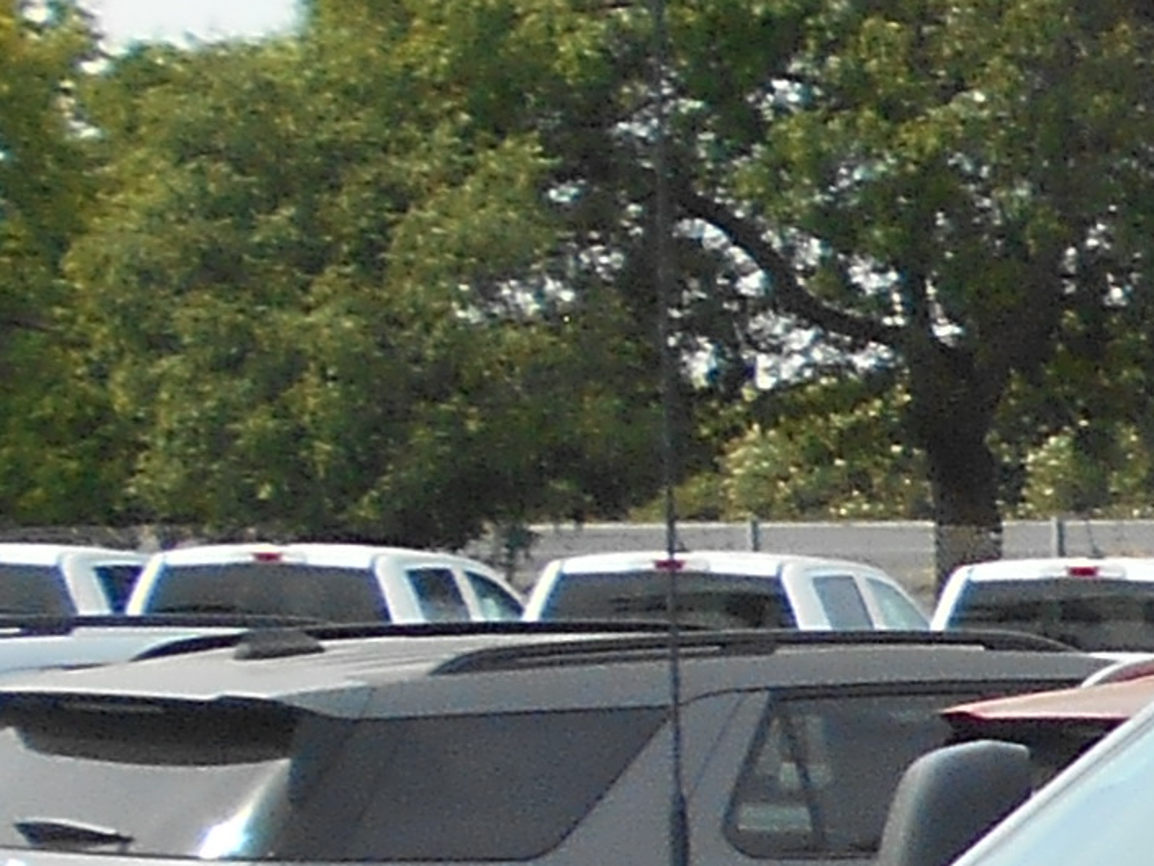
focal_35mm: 190
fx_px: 6335
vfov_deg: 7.5
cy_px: 1778
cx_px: 2825
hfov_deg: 9.3
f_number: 3.2
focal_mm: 4.6
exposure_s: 1/640
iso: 80
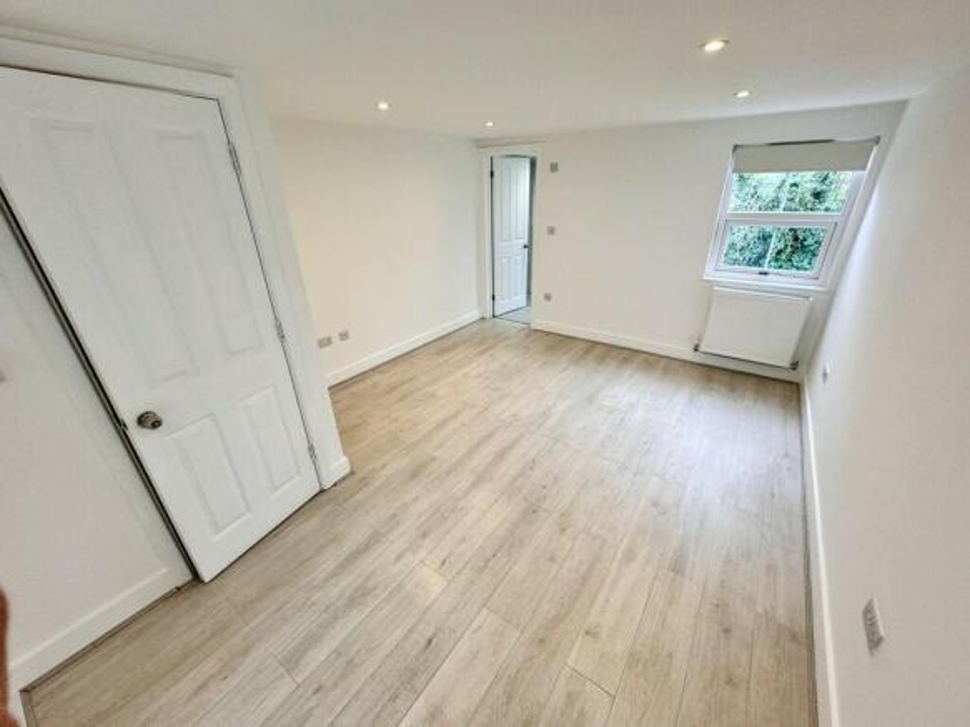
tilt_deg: -20.8
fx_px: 392
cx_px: 485
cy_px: 364
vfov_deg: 85.7
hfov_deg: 102.1
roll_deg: +1.8
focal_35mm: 14
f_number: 2.2
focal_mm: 2.22
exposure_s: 1/100
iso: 80
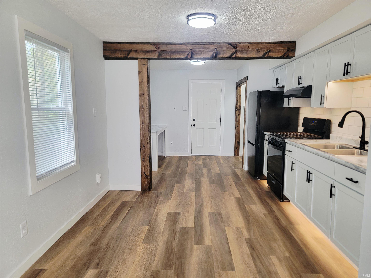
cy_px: 139
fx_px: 257
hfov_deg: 71.6
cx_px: 186
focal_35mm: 24
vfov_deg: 56.8
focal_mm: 6.7
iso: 40
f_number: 1.8
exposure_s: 1/53.5
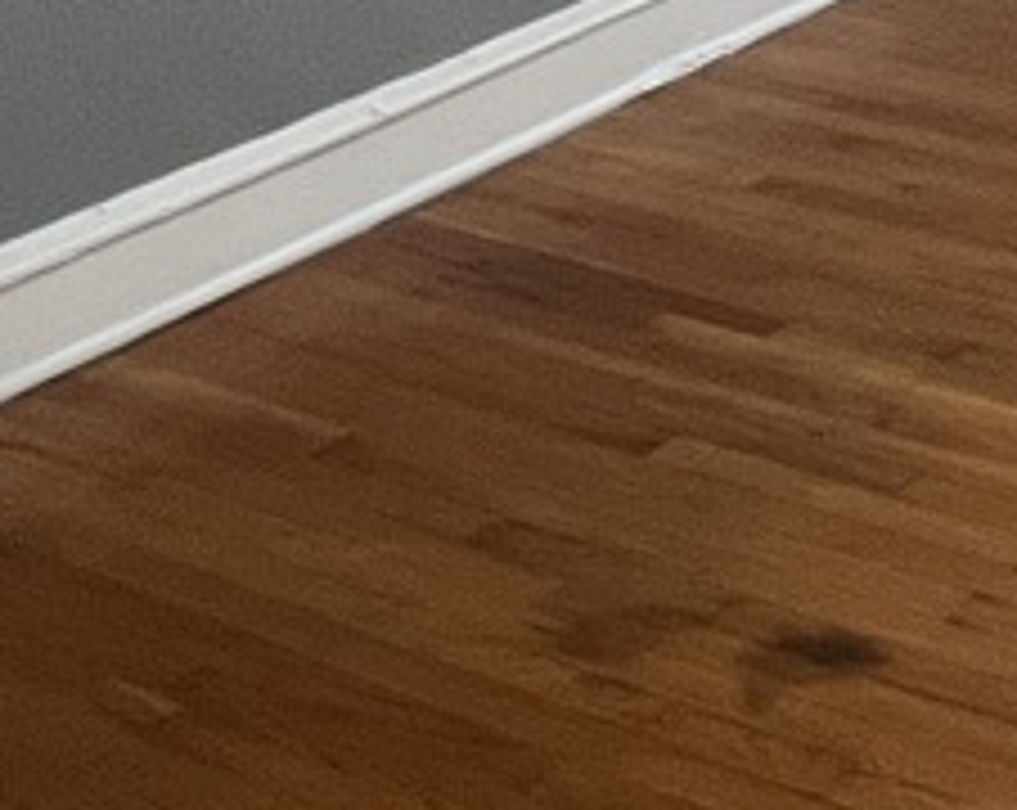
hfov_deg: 21.3
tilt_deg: -20.2
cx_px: 1336
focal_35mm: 81
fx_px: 2434
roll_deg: +2.2
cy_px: 32
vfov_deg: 18.5
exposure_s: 1/62
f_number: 1.8
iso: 250
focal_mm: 1.57
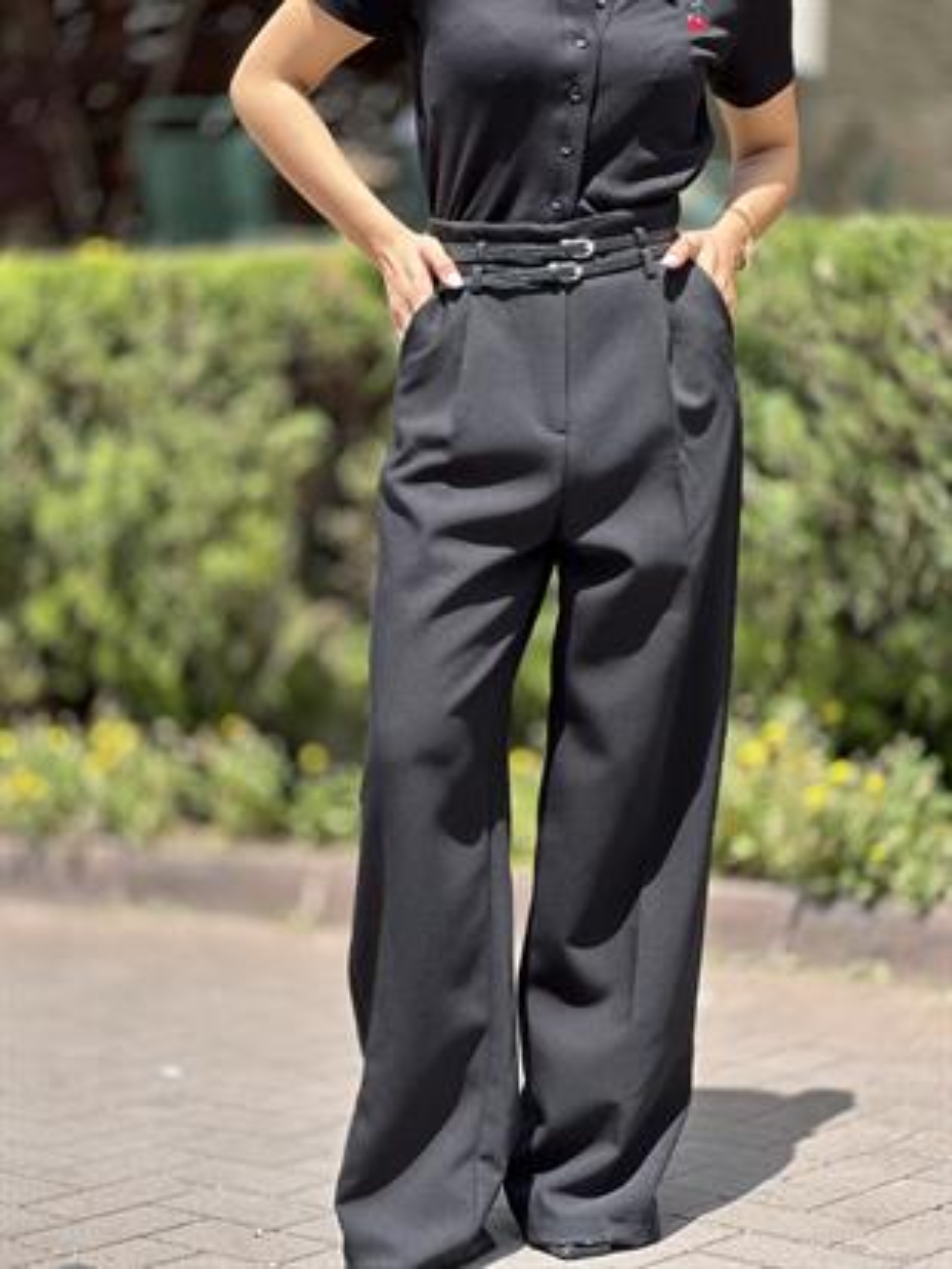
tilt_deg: -5.1
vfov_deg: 25.3
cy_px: 634
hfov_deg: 19.1
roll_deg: -1.9
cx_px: 476
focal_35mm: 77
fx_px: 2822
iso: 25
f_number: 2.8
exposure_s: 1/196
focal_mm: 9
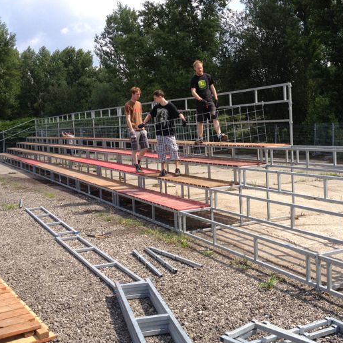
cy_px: 159
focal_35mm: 45
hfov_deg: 37.1
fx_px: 504
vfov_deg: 37.5
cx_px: 235
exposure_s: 1/1151
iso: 50
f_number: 2.4
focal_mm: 4.28
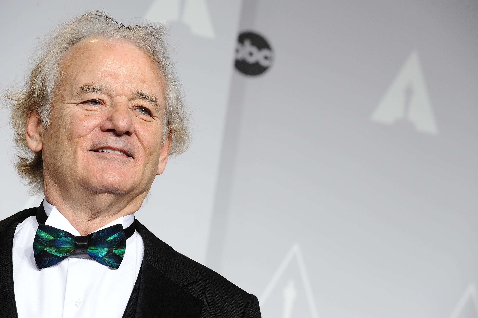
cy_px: 159
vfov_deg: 6.9
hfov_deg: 10.3
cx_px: 239
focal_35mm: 200
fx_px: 2654
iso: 1000
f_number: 8
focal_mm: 200
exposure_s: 1/500
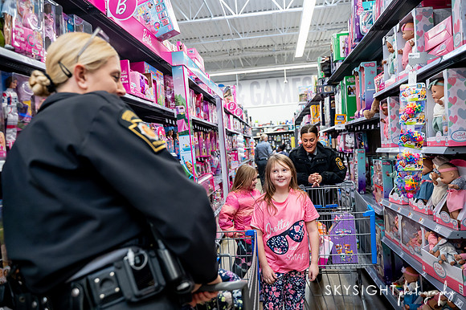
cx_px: 233
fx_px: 362
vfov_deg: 46.4
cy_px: 155
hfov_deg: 65.5
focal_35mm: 28
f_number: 3.2
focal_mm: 28
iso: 3200
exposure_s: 1/320
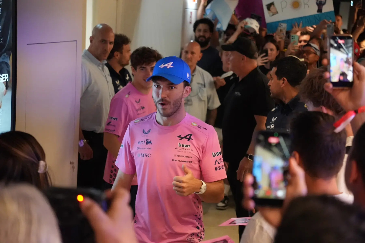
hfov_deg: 27.0
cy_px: 122
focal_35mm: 75
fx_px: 760
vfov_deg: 18.2
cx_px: 182
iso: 10000
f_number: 2.8
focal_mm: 50
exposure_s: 1/320
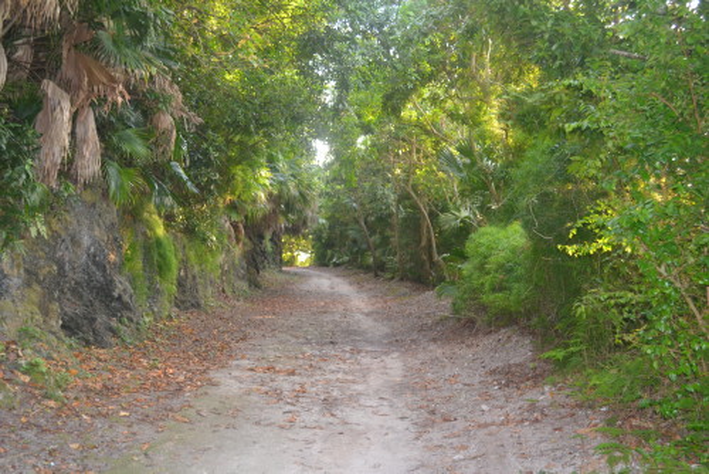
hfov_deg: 49.5
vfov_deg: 34.3
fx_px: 768
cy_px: 237
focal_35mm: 39
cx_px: 354
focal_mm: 26
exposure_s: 1/60
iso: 720
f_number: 4.2
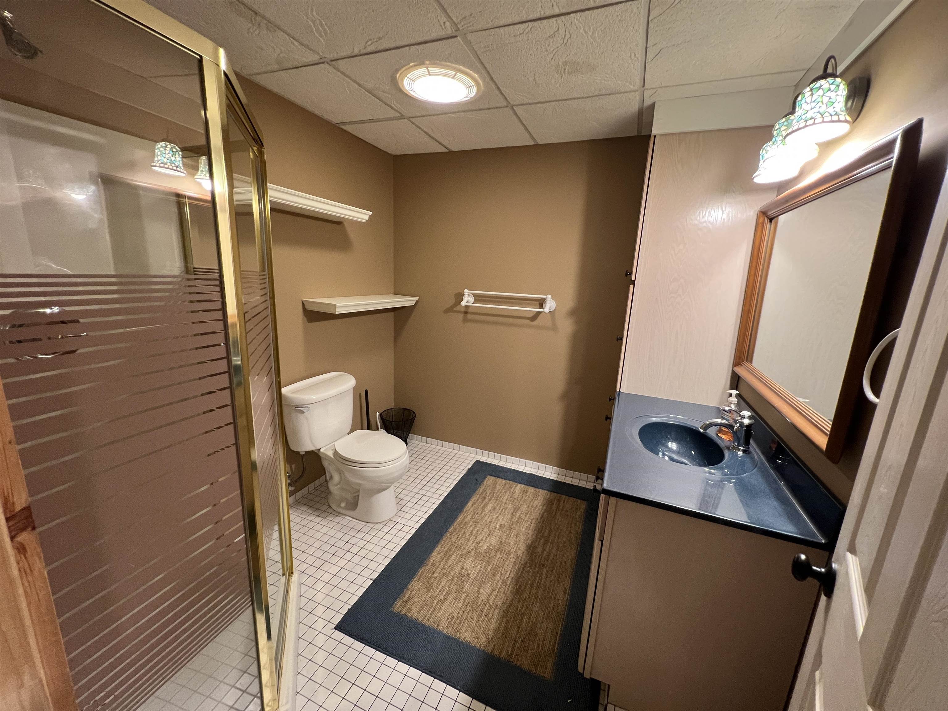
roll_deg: -2.6
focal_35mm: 13
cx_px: 474
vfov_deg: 89.9
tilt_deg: -13.0
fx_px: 356
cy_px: 356
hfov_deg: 106.2
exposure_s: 1/60
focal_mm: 1.57
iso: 320
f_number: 1.8
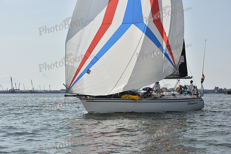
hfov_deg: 28.8
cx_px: 116
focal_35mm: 70
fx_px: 449
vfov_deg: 19.5
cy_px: 77
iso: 250
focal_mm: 70
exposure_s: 1/1250
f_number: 9
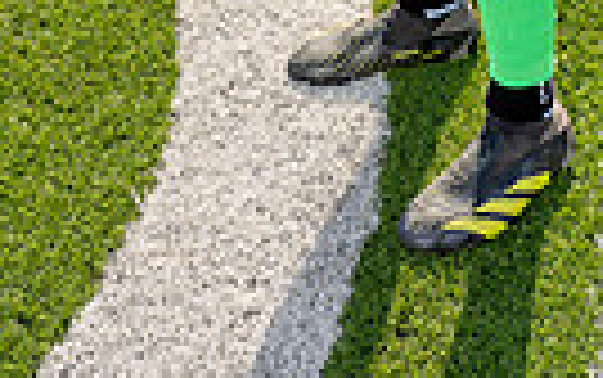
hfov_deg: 23.3
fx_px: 1464
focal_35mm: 89
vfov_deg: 11.4
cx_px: 351
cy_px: -603
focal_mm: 26
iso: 320
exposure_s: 1/250
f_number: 10
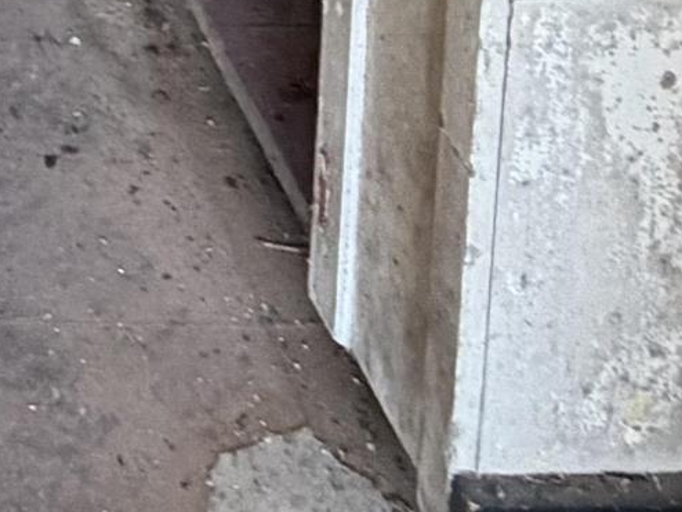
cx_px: -315
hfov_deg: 19.8
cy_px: -989
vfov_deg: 11.2
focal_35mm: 87
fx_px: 1715
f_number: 2.2
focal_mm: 2.22
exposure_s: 1/113
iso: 320
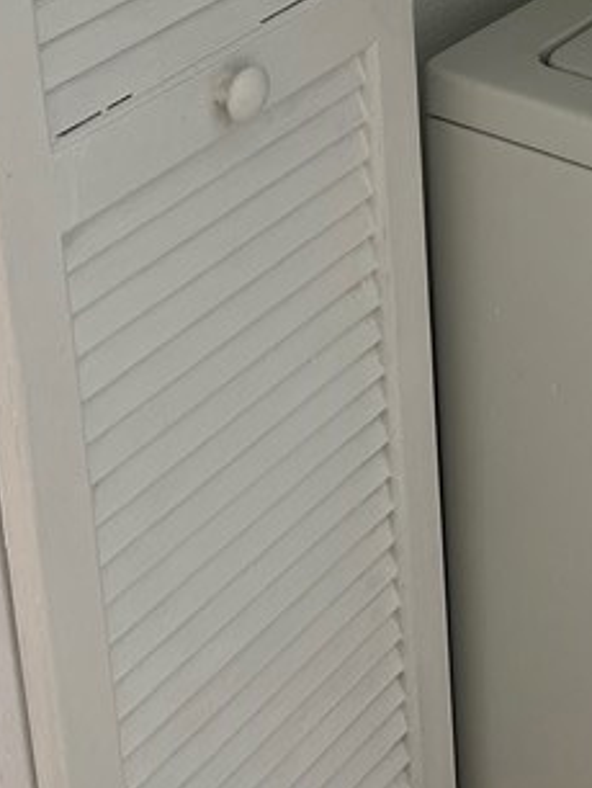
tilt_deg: -18.5
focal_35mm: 87
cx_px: 837
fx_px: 1981
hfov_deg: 15.9
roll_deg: -0.7
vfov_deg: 20.2
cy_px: -296
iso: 40
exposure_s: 1/120
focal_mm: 5.7
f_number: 1.5
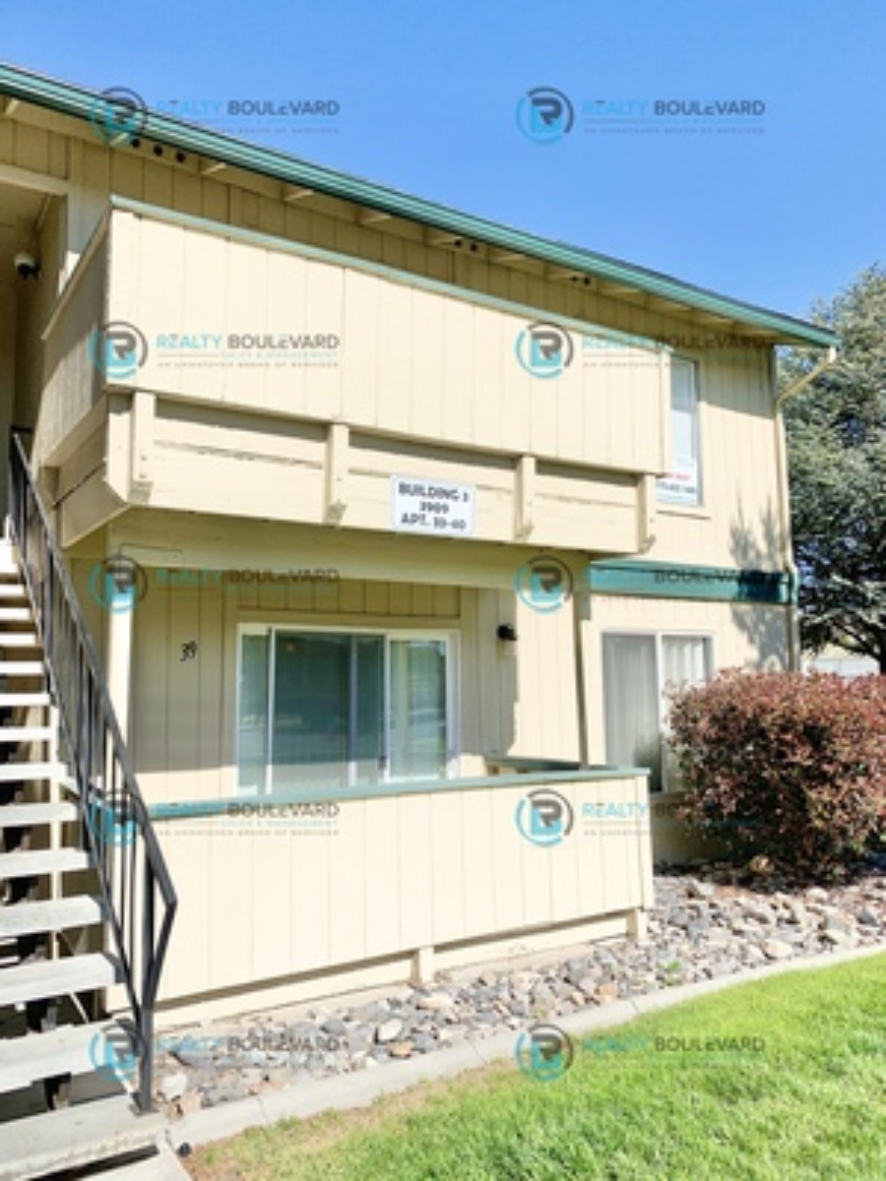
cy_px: 590
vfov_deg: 67.3
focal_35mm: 26
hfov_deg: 53.1
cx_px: 443
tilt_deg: +8.3
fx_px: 887
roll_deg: -0.6
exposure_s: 1/4274
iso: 25
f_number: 1.8
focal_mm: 4.25
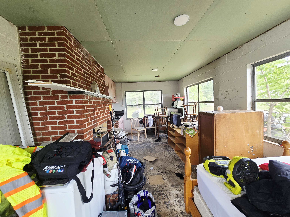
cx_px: 145
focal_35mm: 13
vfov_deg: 89.9
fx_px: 109
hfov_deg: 106.2
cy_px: 108
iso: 100
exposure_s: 1/120
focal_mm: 2.2
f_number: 2.2
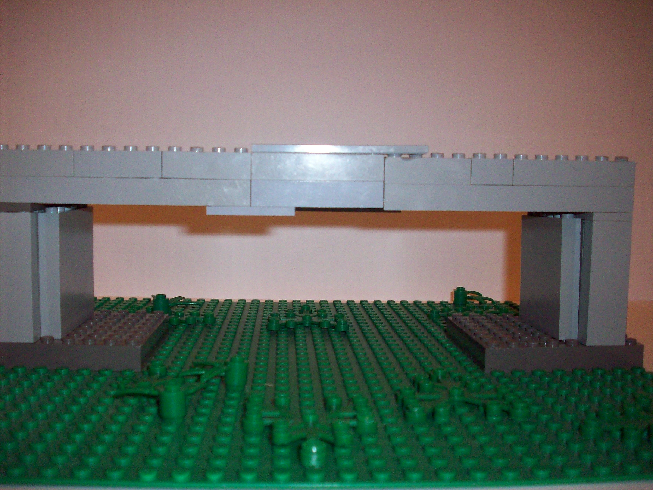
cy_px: 245
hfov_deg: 50.1
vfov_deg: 38.7
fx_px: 698
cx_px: 326
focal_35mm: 37
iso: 200
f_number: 2.8
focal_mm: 6.2
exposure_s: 1/64
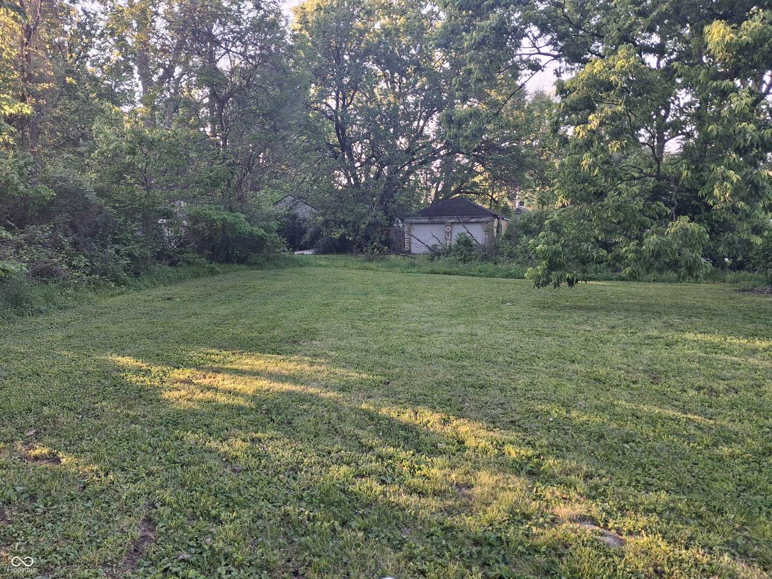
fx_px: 602
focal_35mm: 27
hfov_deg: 65.3
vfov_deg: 51.4
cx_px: 386
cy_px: 290
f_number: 1.8
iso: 50
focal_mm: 4
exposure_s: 1/100
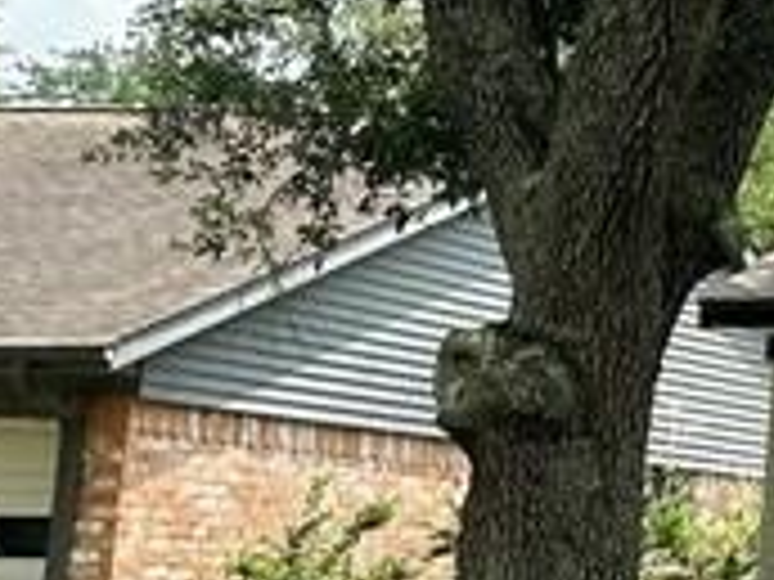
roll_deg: +0.1
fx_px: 3197
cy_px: 54
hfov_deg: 10.7
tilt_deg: +9.8
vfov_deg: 10.3
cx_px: 2128
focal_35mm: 143
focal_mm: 6.86
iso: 80
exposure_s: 1/1988
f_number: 1.78
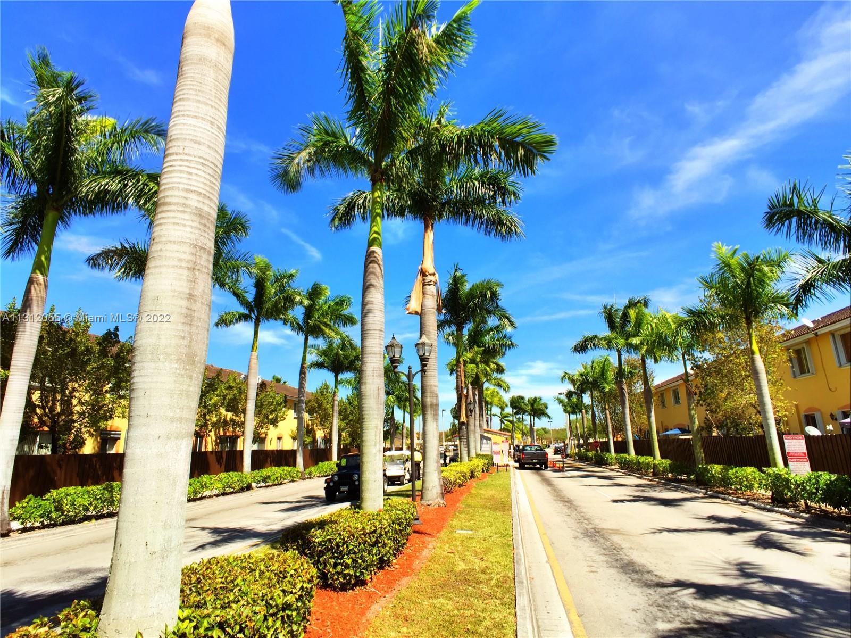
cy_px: 319
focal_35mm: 29
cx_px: 426
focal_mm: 4.15
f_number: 2.2
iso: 32
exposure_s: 1/4950
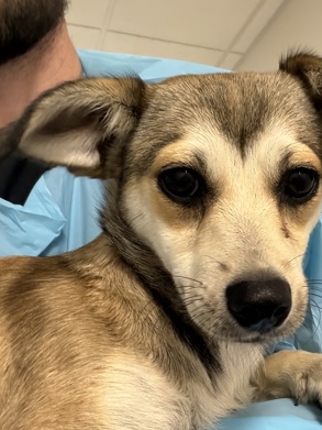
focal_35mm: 43
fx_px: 534
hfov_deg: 33.3
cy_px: 247
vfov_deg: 43.7
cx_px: 215
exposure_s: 1/50
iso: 320
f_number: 1.9
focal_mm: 2.71
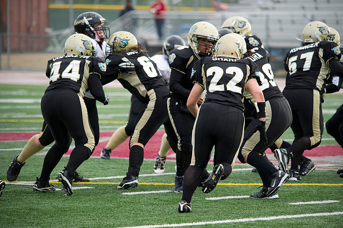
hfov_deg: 6.9
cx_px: 172
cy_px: 114
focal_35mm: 300
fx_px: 2857
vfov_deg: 4.6
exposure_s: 1/1000
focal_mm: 300
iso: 2500
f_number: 6
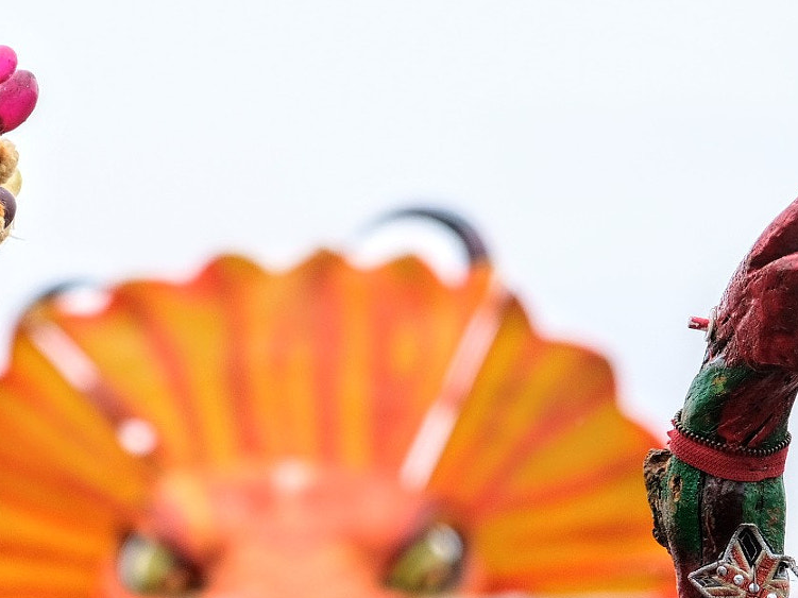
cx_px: 98
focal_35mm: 170
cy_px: 566
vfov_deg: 8.7
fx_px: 3918
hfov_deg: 11.6
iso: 400
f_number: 4
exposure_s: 1/800
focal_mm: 55
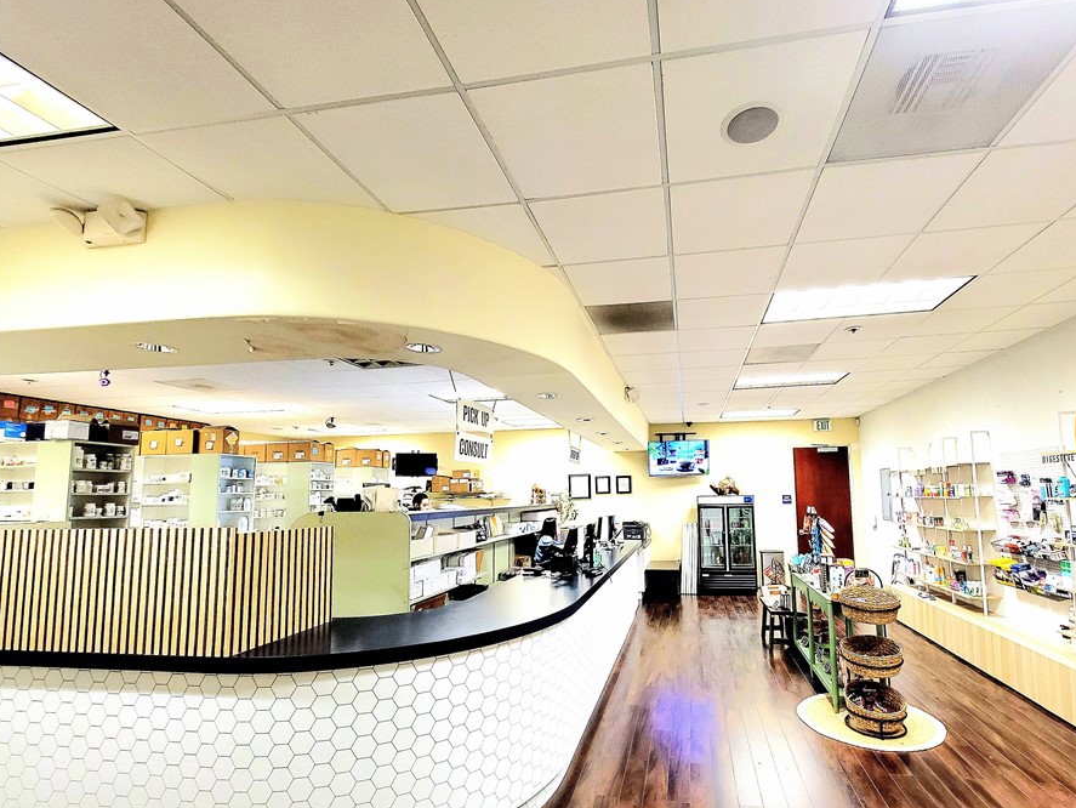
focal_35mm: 15
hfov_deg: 97.5
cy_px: 450
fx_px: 466
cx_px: 613
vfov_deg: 81.5
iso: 400
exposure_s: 1/40
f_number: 2.2
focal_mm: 2.2
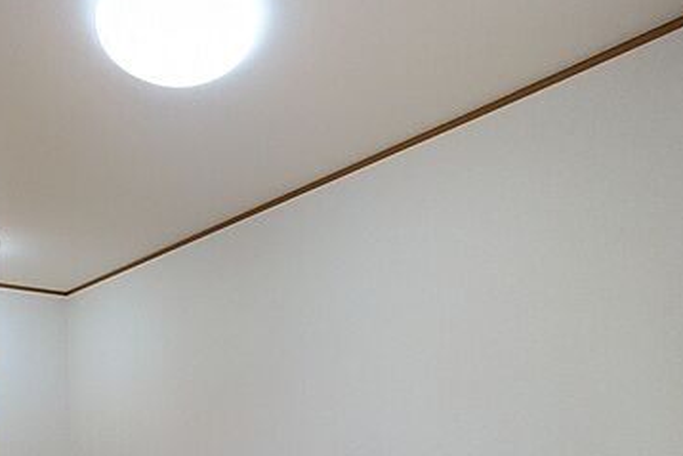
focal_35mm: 26
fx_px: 493
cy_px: 380
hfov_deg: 67.3
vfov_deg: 46.4
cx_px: 223
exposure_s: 1/60
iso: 285
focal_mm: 1.83
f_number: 2.2
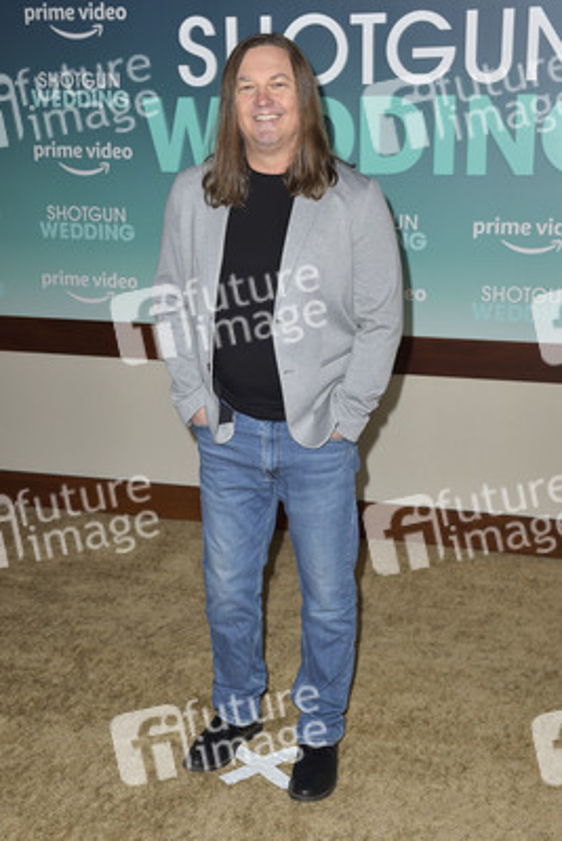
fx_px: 1053
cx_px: 281
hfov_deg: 29.9
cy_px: 420
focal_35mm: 45
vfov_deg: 43.6
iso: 400
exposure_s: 1/250
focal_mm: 45
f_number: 6.3
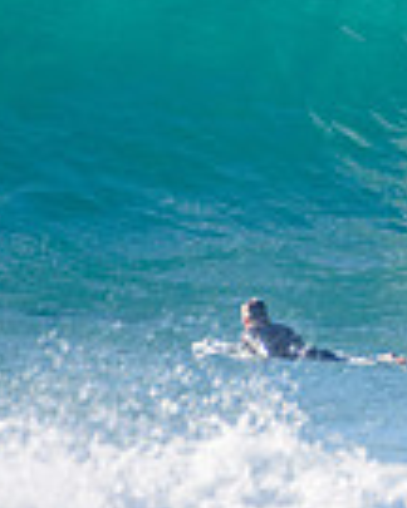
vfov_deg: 0.8
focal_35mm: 2478
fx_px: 37311
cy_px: 107
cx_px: 855
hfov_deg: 0.6
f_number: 5.6
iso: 200
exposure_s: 1/2000
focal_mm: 500
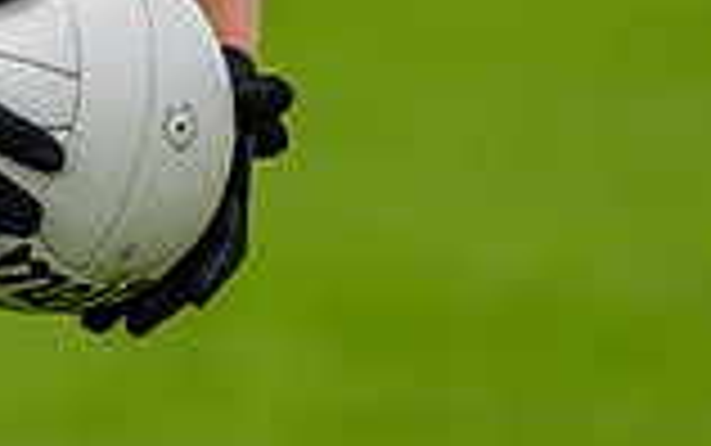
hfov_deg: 1.3
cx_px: -81
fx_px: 32557
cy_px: -401
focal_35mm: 1679
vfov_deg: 0.8
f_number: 2.8
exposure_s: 1/5000
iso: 560
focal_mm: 300
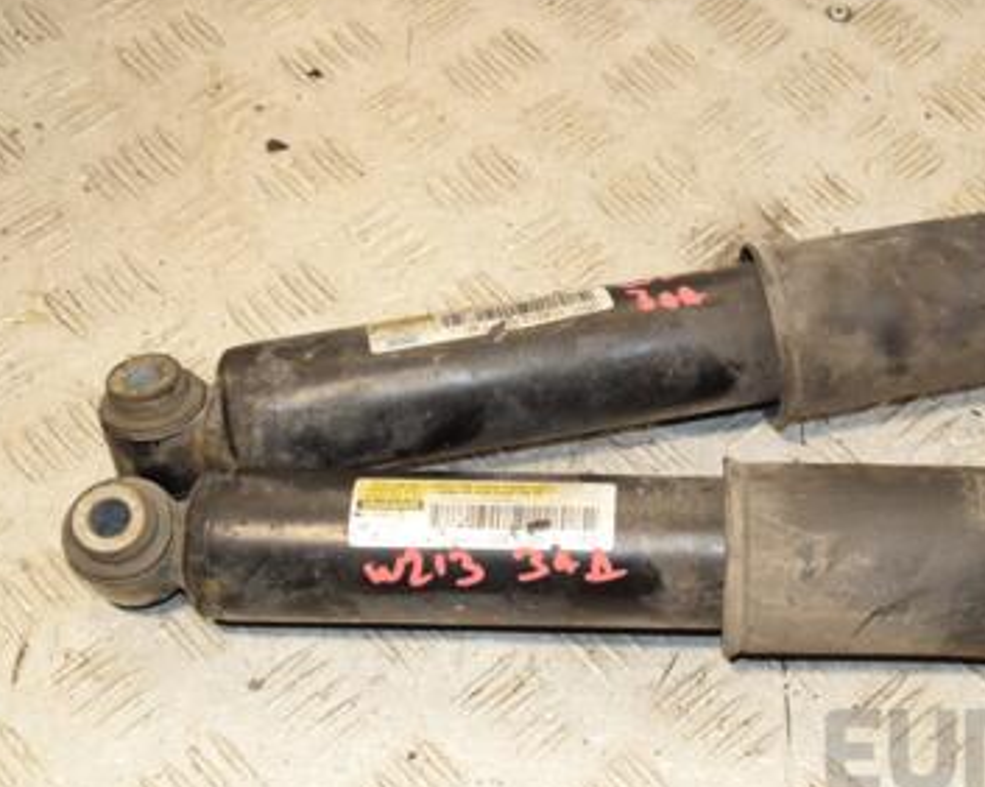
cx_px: 773
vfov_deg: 22.8
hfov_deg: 27.8
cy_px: 380
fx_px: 1952
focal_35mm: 67
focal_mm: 28
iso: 800
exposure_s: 1/200
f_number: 7.1
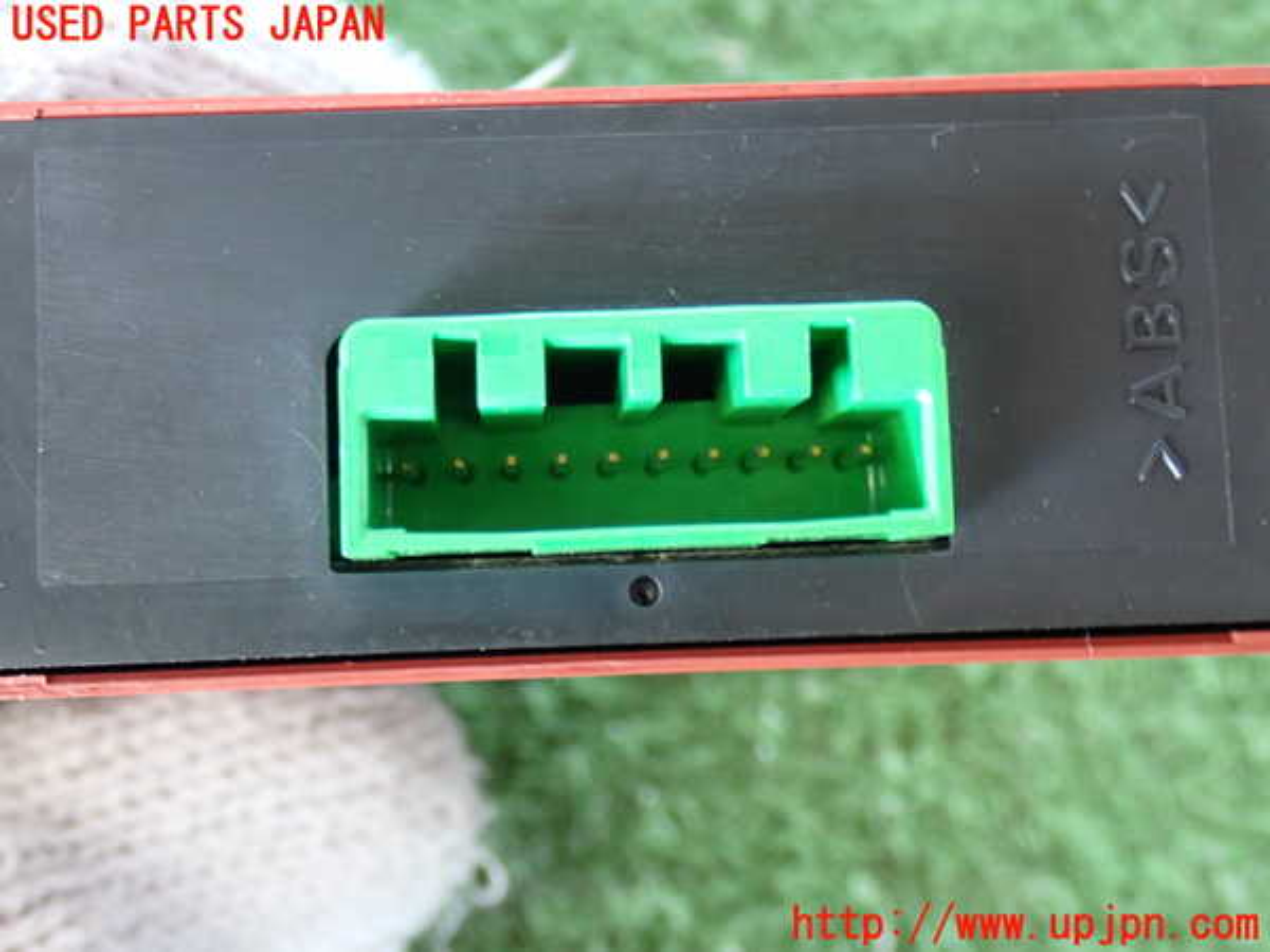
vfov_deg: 23.7
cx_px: 635
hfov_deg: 31.2
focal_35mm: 62
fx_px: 2275
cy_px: 476
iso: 800
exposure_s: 1/15
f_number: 3.6
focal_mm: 11.09
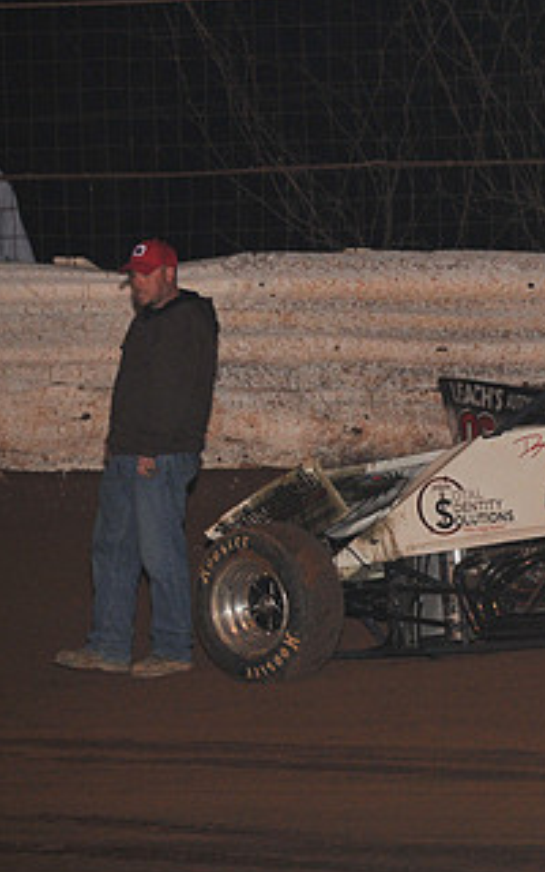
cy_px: 390
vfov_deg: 5.7
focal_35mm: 369
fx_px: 8769
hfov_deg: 3.5
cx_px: 785
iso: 2000
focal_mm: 200
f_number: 6.3
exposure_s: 1/320
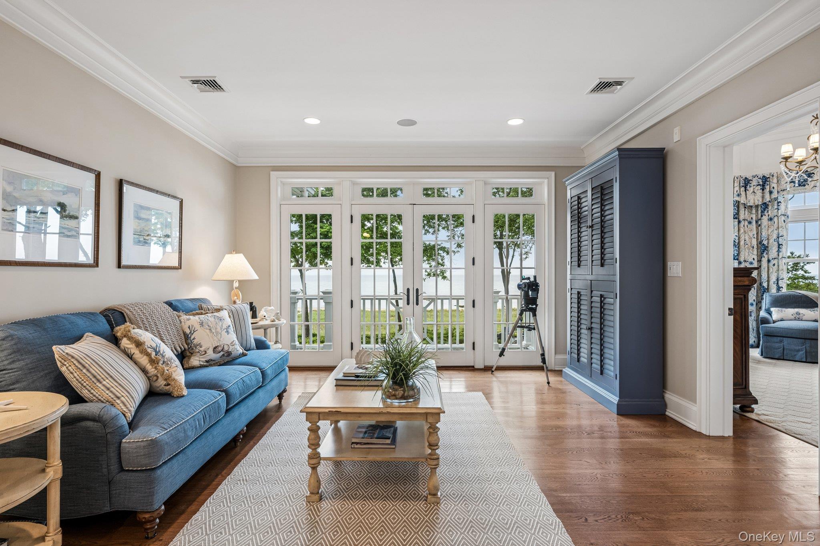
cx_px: 410
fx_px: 410
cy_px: 273
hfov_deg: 90.0
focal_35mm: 18
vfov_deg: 67.4
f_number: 9
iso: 250
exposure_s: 1/15
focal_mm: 18
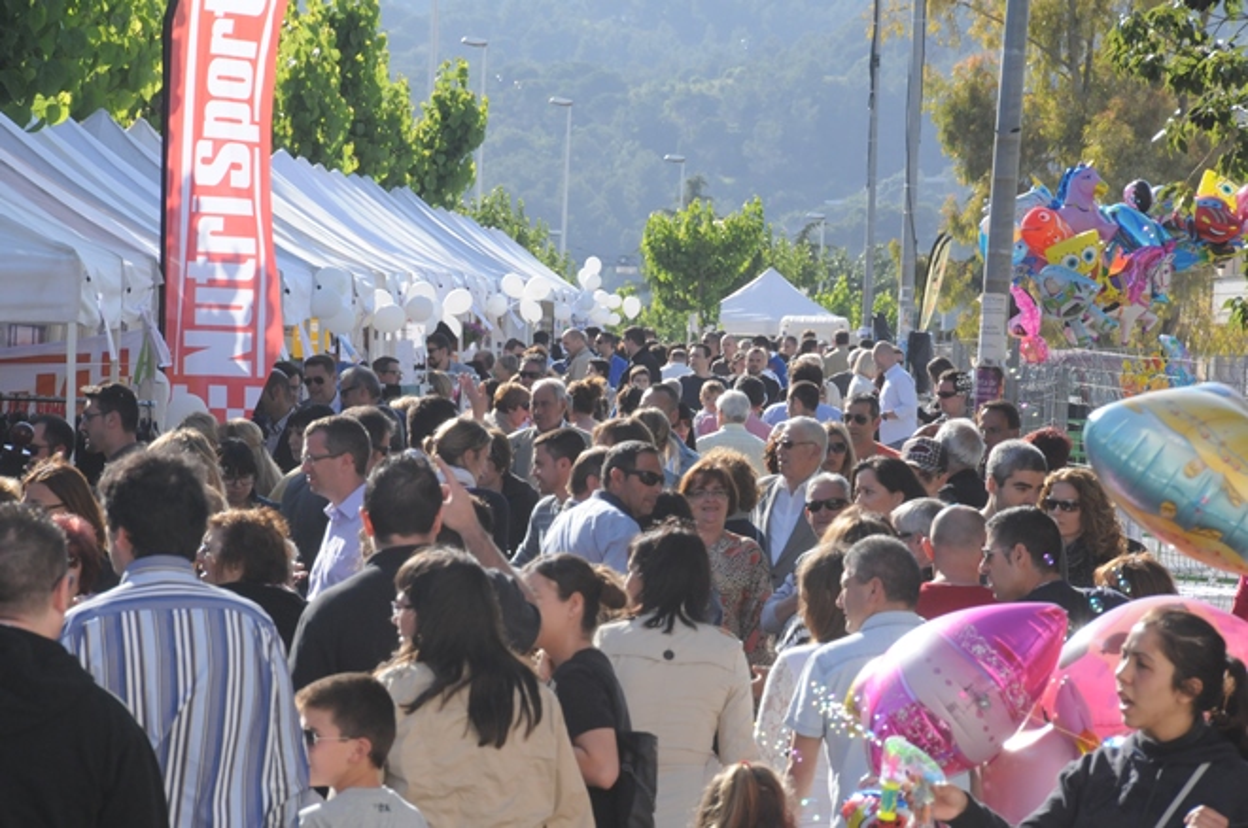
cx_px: 624
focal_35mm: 300
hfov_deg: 6.9
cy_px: 414
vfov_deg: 4.6
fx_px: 10385
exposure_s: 1/250
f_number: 14
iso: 800
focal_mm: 200
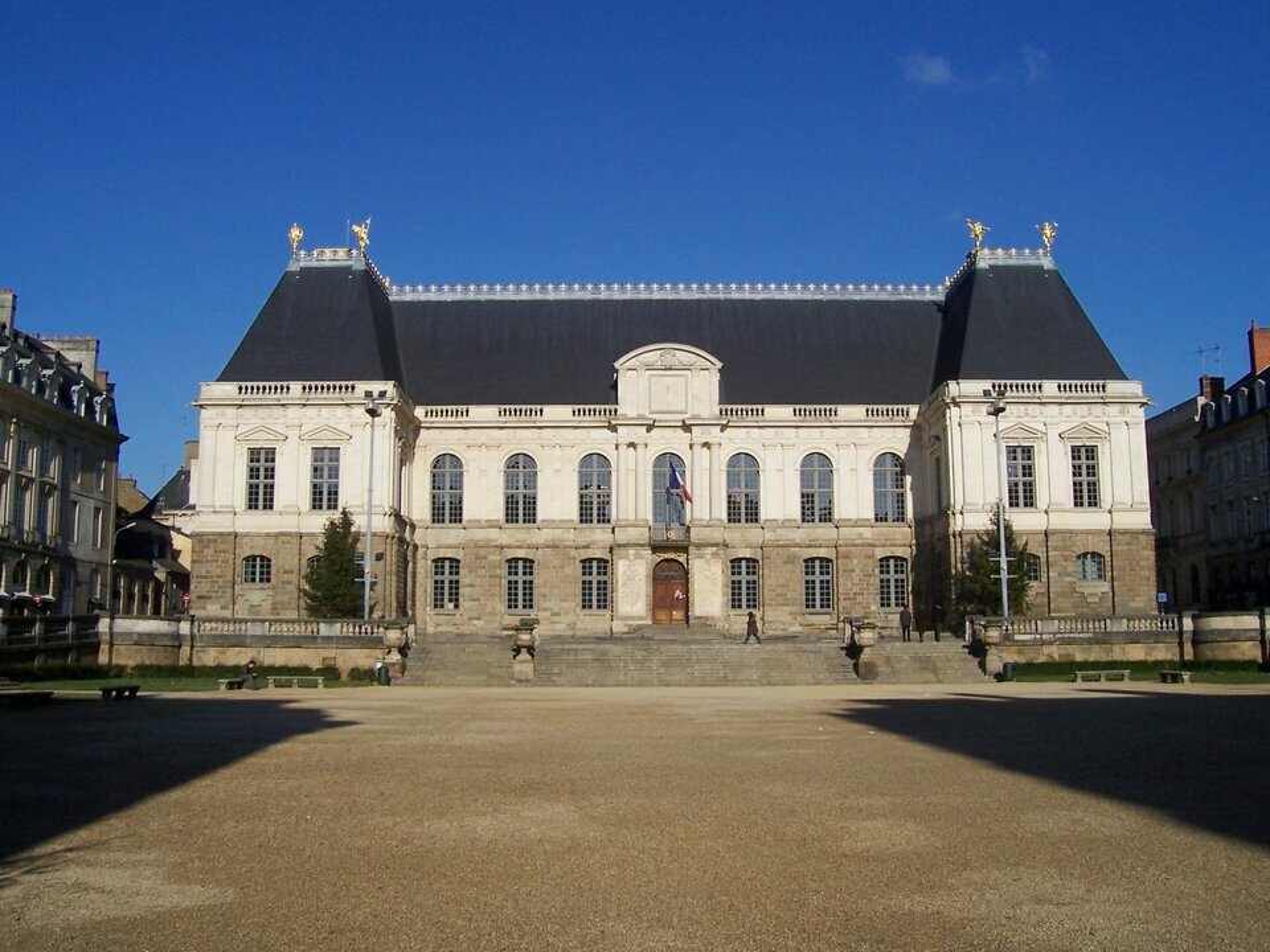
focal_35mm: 34
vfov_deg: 41.8
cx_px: 635
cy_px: 476
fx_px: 1247
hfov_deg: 54.0
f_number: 5.6
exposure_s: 1/1000
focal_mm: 5.6
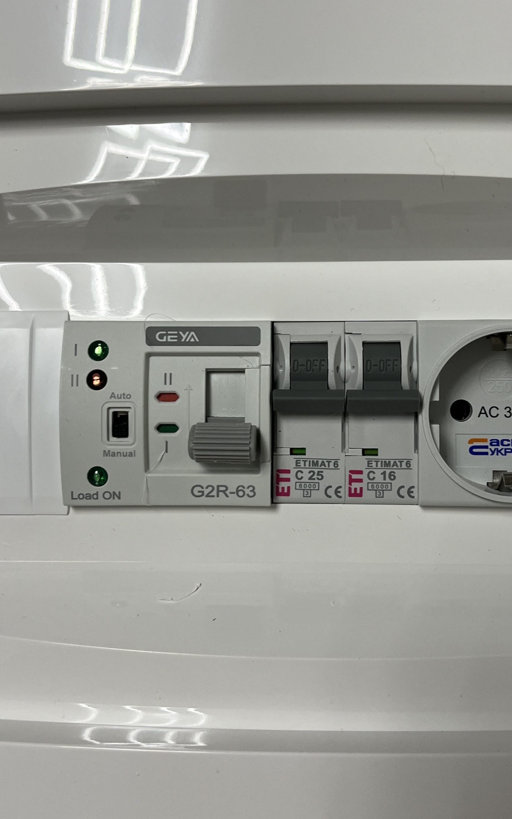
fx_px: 893
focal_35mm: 40
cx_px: 292
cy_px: 361
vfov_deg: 49.2
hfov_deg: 31.9
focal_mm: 5.1
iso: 80
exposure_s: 1/100
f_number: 1.6
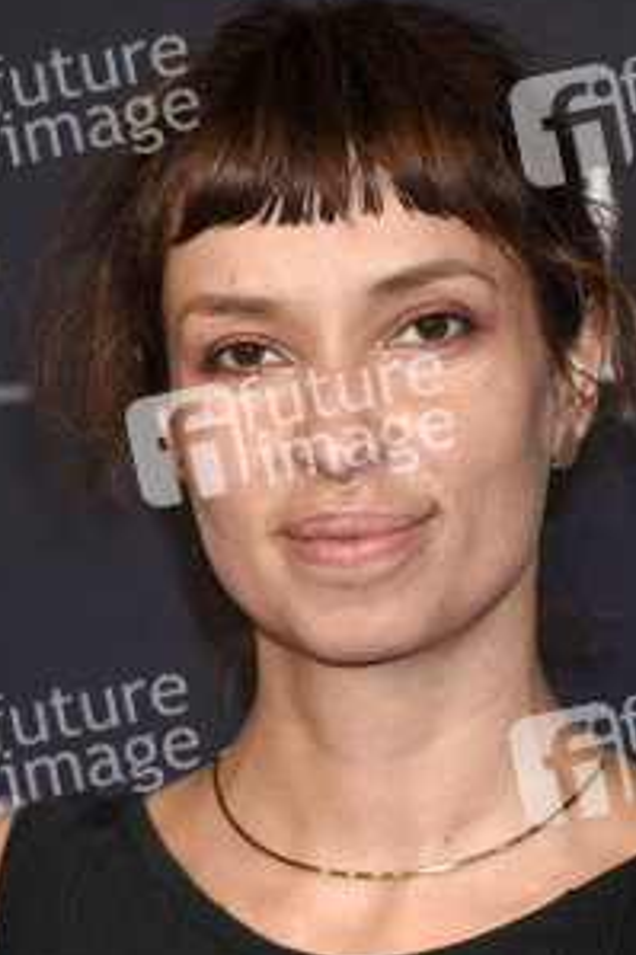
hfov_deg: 3.4
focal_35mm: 401
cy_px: 591
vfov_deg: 5.1
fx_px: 10638
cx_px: 384
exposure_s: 1/500
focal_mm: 200
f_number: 3.5
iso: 640
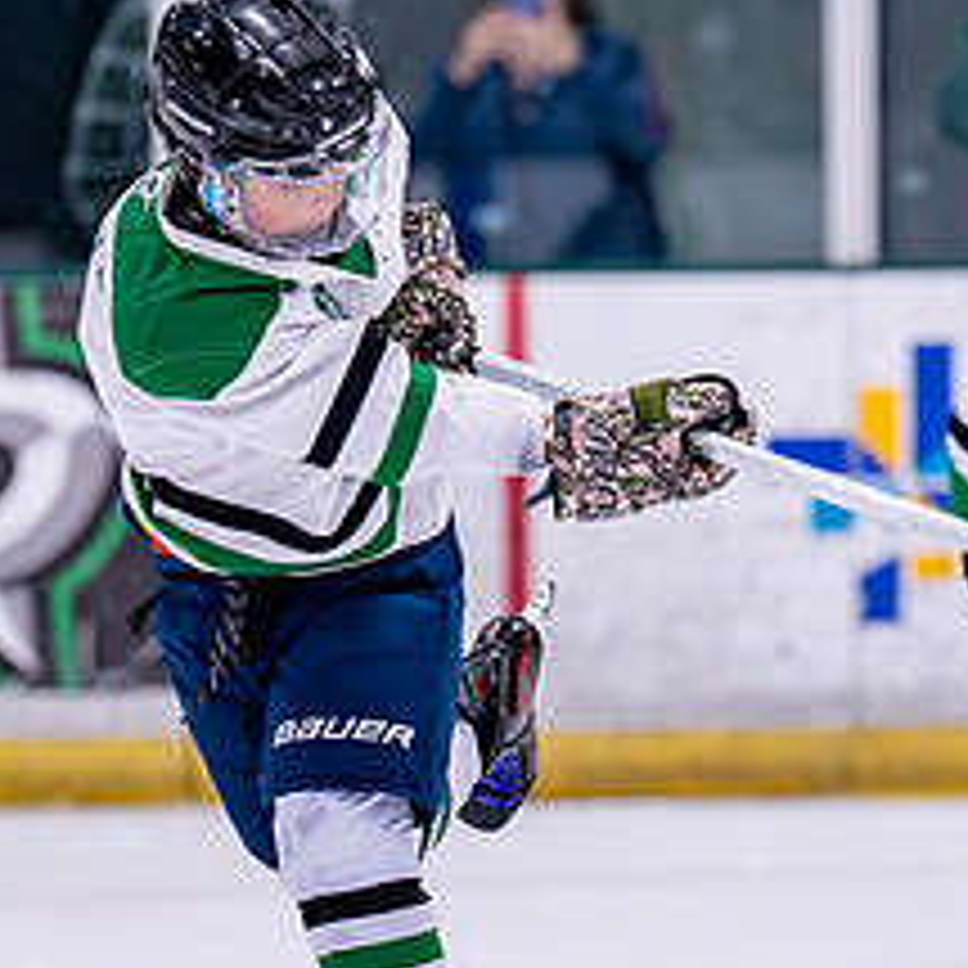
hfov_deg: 3.4
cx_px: 633
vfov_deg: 3.4
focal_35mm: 509
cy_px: 656
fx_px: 16104
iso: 2500
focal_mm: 152
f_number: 2.8
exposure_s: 1/1250
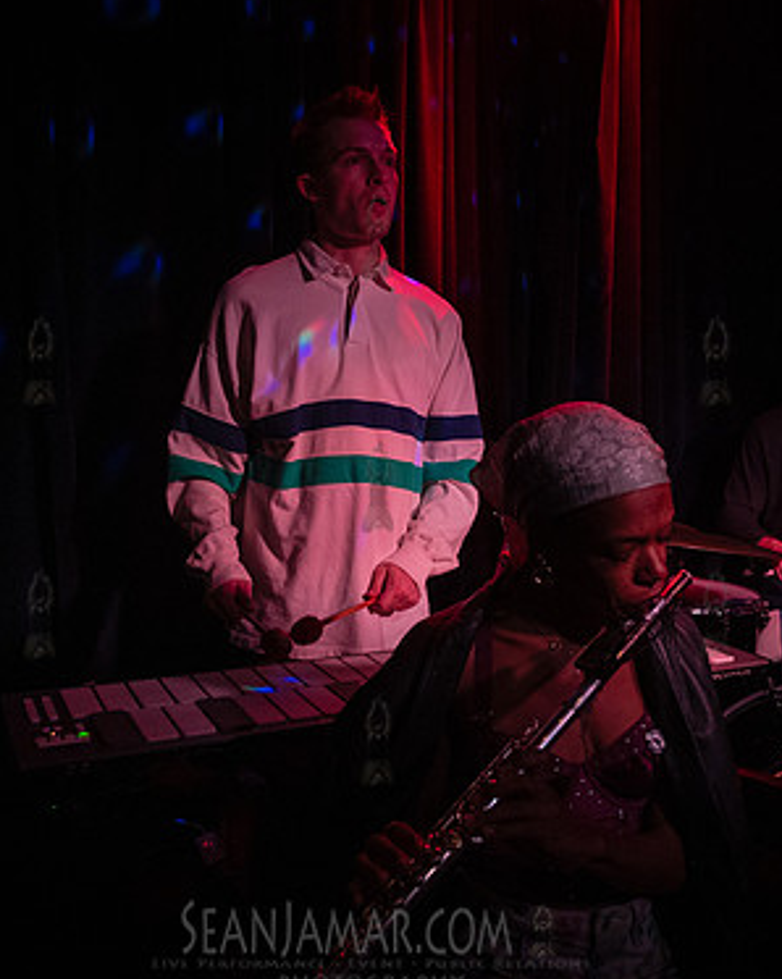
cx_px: 375
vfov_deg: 51.6
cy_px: 486
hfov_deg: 42.2
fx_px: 1013
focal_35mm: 35
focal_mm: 24
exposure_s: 1/320
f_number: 3.5
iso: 10000
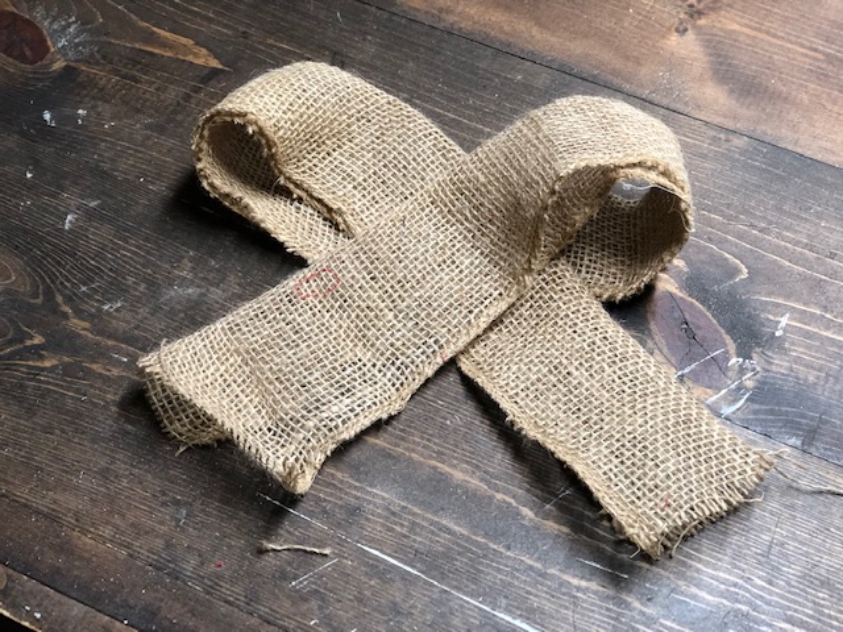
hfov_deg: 33.8
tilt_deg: -52.9
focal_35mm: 57
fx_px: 1388
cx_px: 422
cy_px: 316
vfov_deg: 25.7
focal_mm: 6.6
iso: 125
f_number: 2.8
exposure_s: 1/30
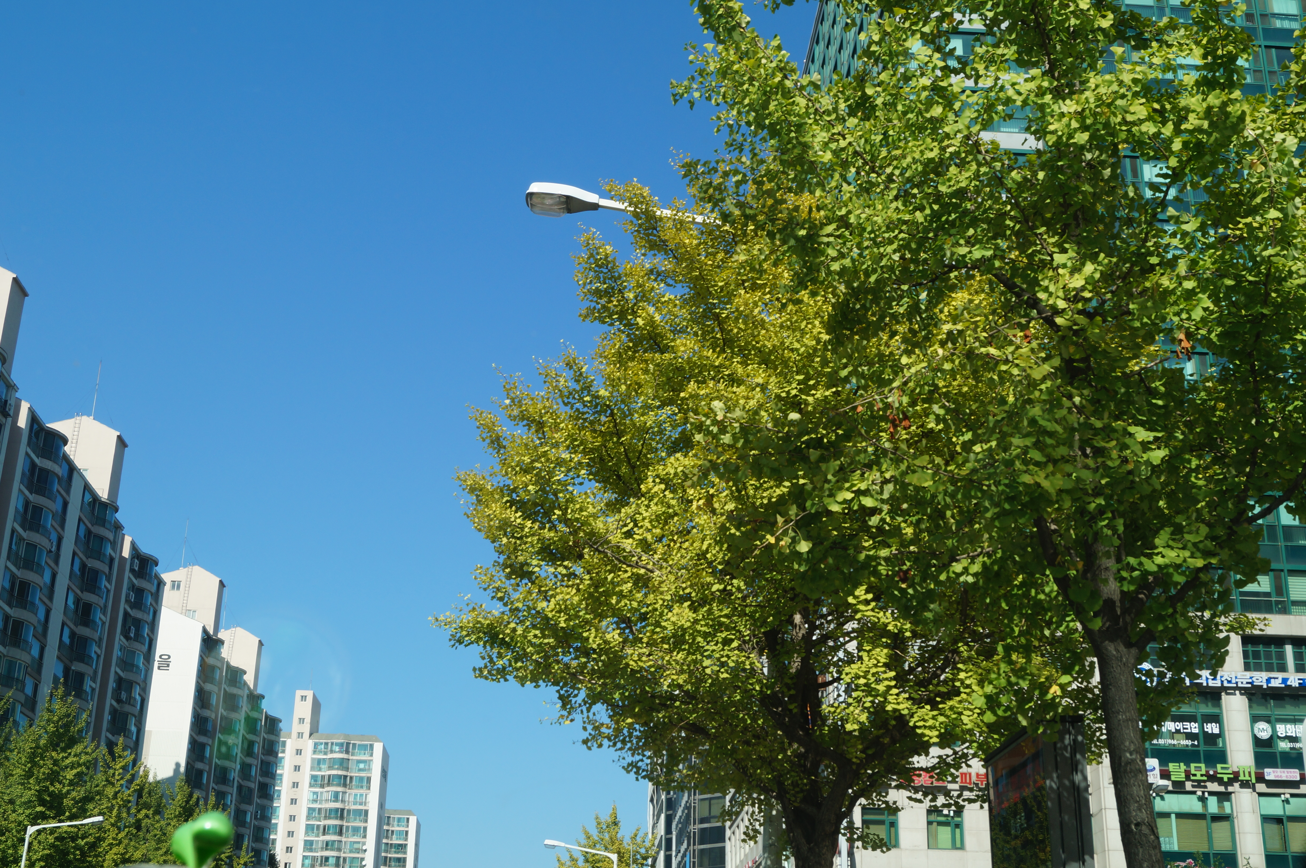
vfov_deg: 31.8
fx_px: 1522
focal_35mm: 42
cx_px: 653
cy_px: 434
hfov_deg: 46.4
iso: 100
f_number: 13
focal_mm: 28
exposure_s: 1/100
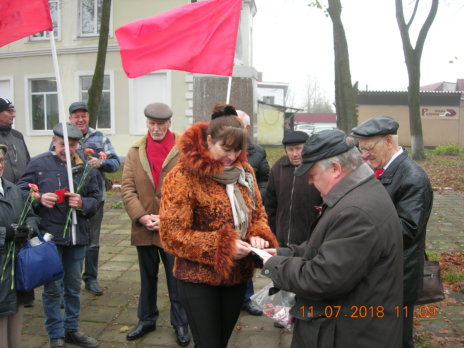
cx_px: 232
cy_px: 174
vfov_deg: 37.7
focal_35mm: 38
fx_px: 509
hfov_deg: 49.0
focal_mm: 7.8
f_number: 2.8
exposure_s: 1/97.2
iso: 64
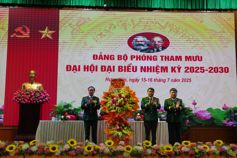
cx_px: 118
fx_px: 303
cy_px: 79
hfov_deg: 42.7
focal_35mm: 46
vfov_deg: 29.2
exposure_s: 1/250
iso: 3200
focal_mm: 31
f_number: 5.6
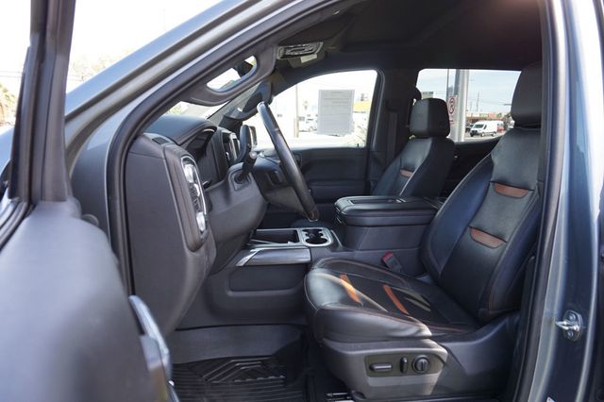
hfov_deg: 73.8
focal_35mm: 24
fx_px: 402
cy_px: 201
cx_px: 302
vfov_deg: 53.1
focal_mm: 16
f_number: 5
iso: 100
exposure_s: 1/80
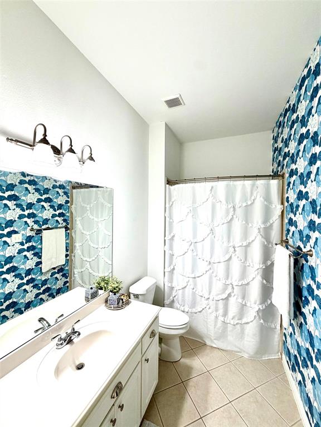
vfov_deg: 102.1
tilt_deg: +0.0
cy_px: 214
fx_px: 173
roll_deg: -0.9
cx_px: 160
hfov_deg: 85.7
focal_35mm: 14
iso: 160
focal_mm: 2.22
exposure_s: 1/120
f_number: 2.2
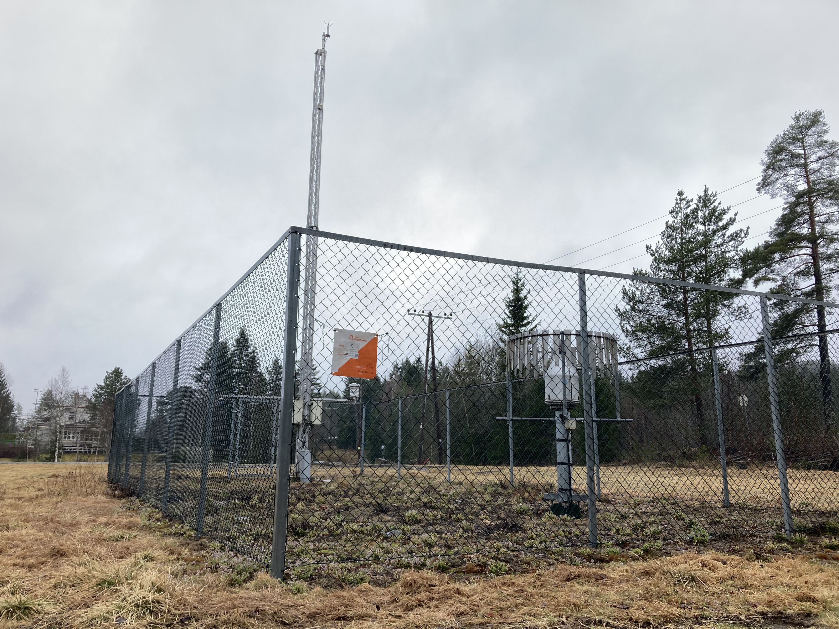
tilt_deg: +11.6
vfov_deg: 49.7
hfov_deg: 63.4
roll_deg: -1.6
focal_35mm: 28
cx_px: 420
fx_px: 679
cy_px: 314
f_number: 1.8
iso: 20
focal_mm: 3.99
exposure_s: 1/138
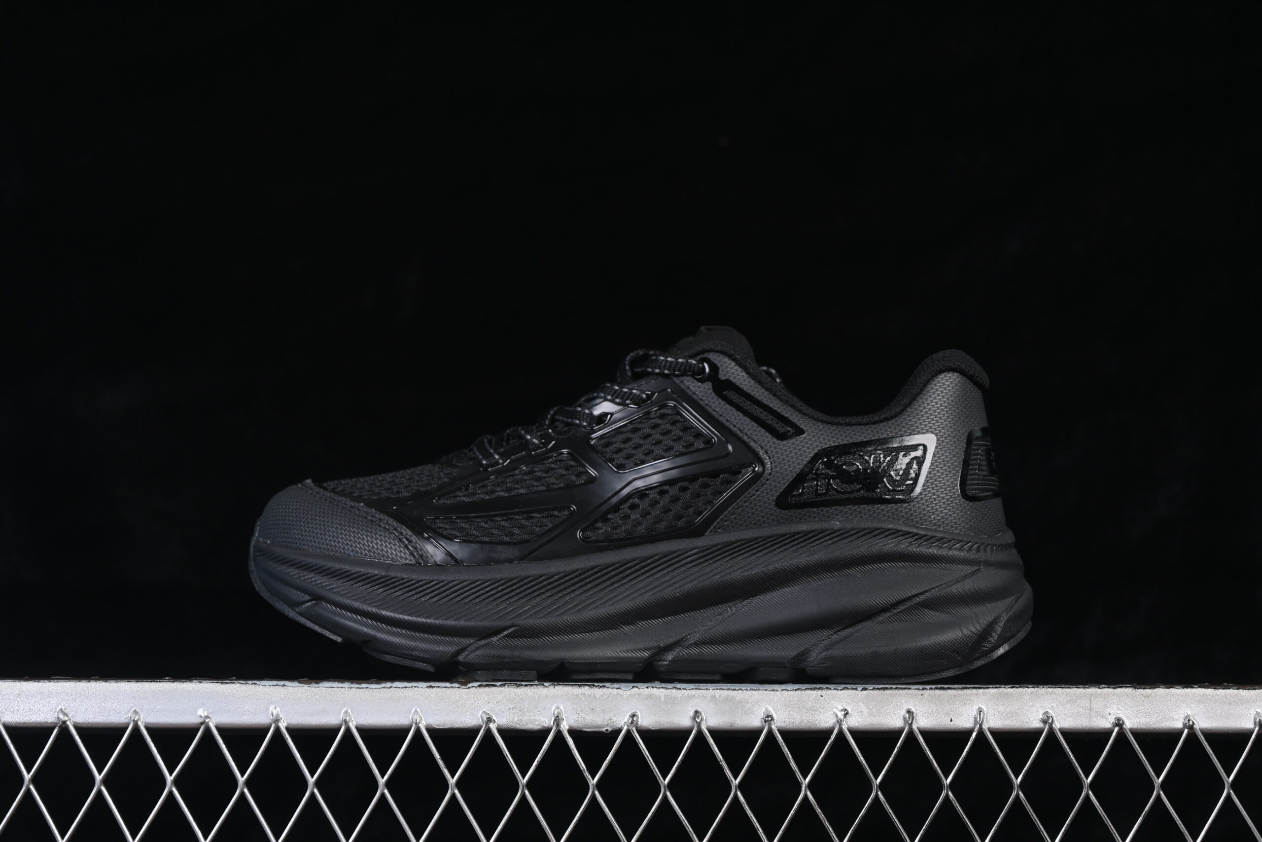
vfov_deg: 18.2
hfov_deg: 27.0
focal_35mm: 75
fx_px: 2629
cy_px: 421
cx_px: 631
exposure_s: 1/60
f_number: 6.3
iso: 160
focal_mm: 50
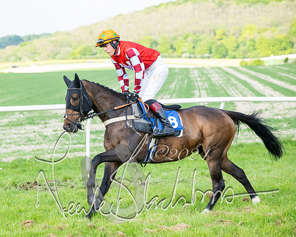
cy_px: 106
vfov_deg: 12.1
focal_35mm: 128
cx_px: 99
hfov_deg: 15.1
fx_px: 1118
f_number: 4
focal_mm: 100
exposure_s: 1/1250
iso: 400
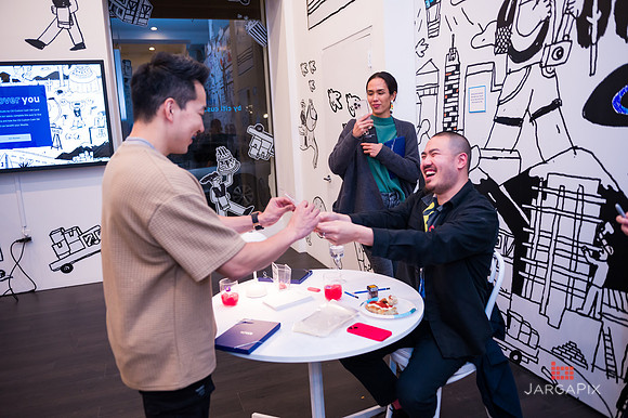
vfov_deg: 47.9
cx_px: 314
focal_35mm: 27
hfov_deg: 67.4
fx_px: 471
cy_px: 209
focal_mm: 27
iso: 1600
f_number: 3.2
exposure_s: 1/200
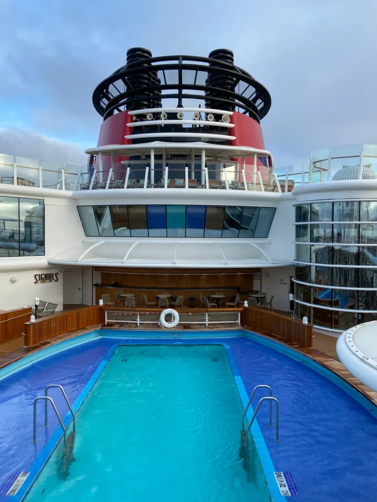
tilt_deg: -4.2
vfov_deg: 67.3
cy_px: 251
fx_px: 378
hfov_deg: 53.1
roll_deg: +0.5
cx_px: 188
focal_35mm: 26
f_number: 1.8
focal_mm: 4.25
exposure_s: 1/733
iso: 32
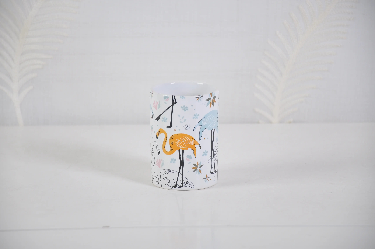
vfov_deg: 7.0
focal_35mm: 195
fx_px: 2029
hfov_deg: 10.6
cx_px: 188
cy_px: 124
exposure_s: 1/125
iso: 200
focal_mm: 130
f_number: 5.6
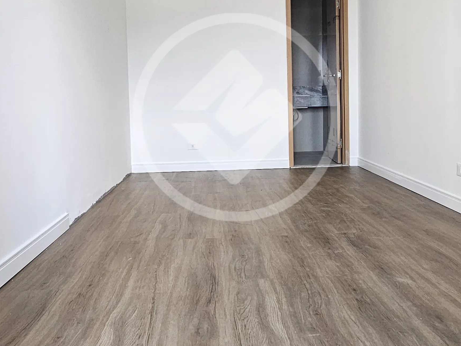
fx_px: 400
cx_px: 236
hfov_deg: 60.0
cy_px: 117
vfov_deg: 46.1
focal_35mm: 30
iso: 200
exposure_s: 1/100
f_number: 2.2
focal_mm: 2.2
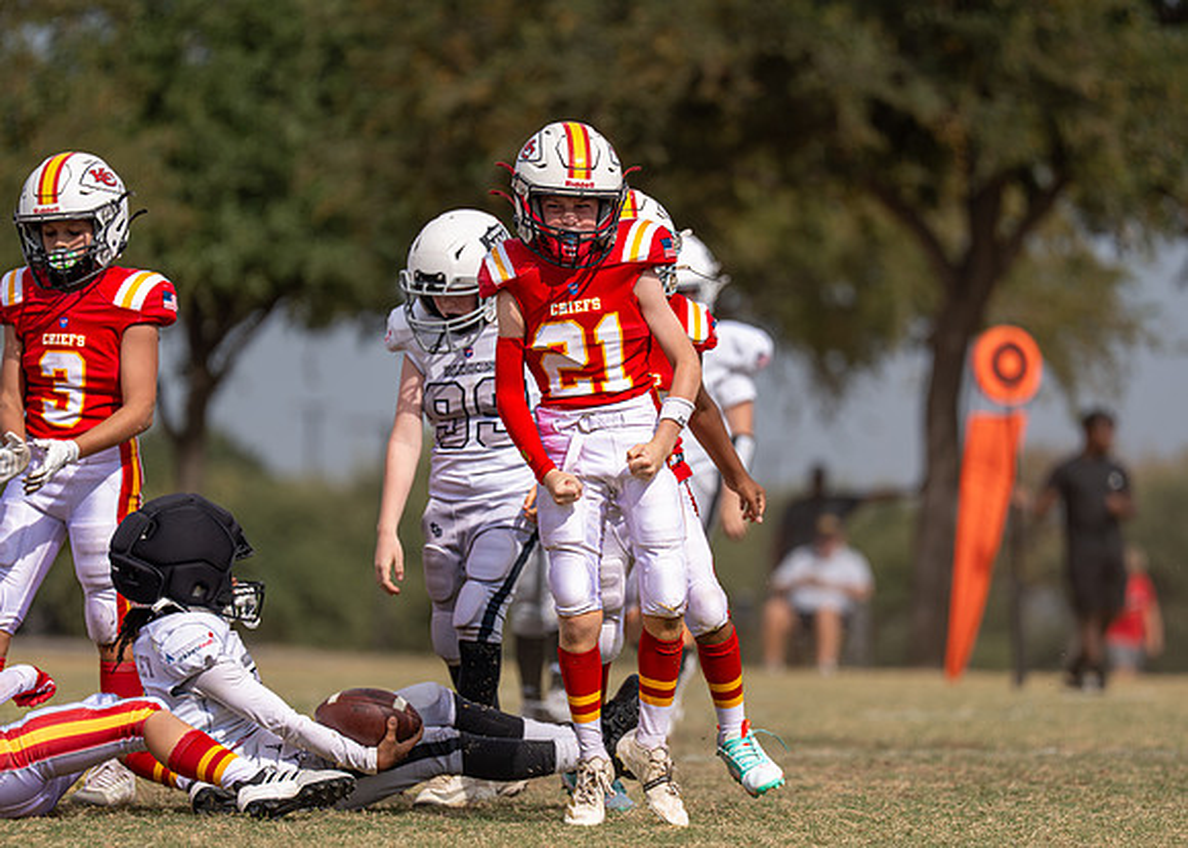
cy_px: 483
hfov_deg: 6.7
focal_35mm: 300
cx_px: 606
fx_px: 10124
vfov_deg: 4.8
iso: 160
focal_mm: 200
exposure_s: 1/6400
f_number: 2.8
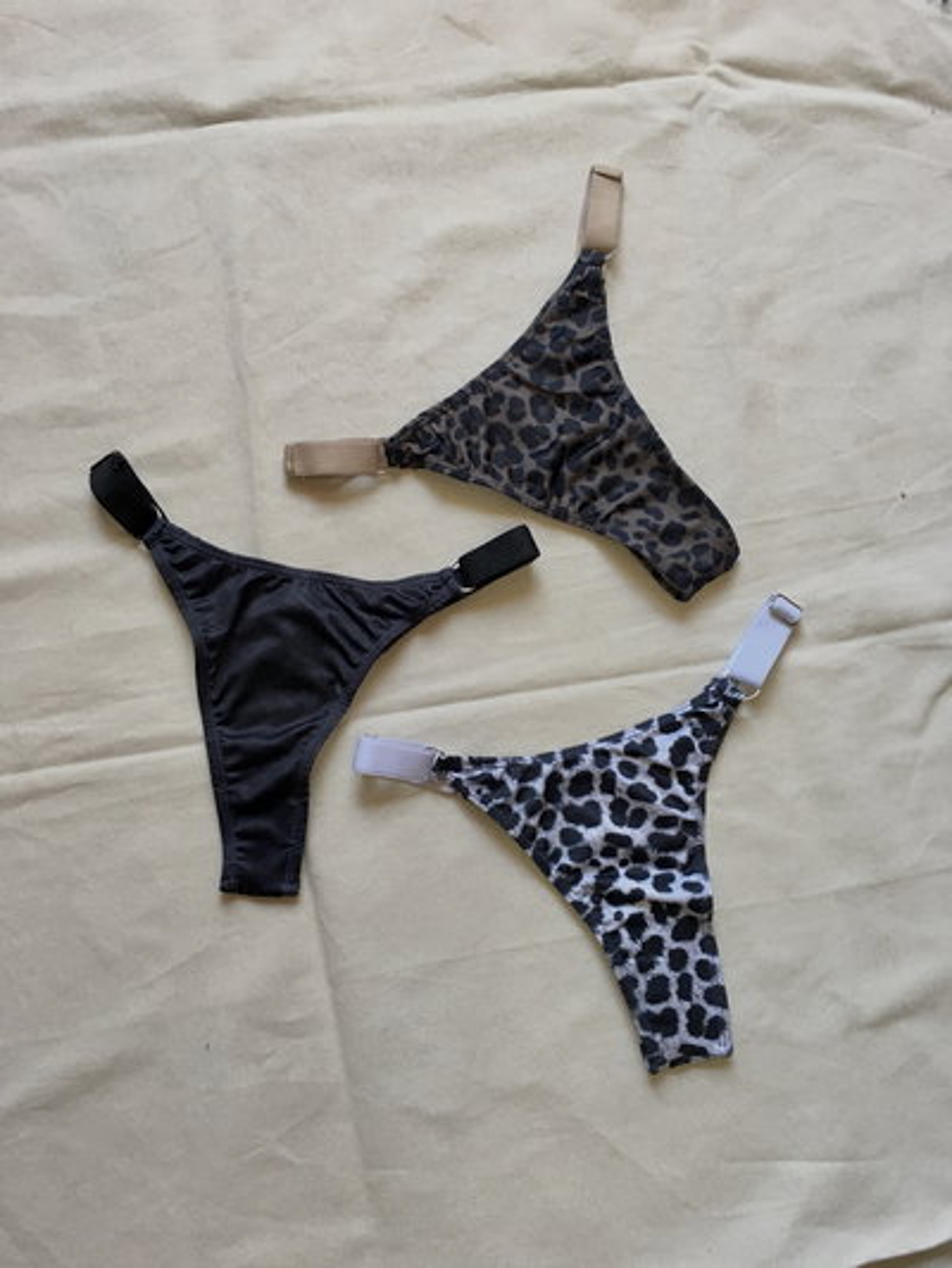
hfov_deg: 48.2
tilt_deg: -83.4
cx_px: 476
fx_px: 1063
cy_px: 634
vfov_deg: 61.6
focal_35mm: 29
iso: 50
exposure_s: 1/33
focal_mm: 4.15
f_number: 2.2
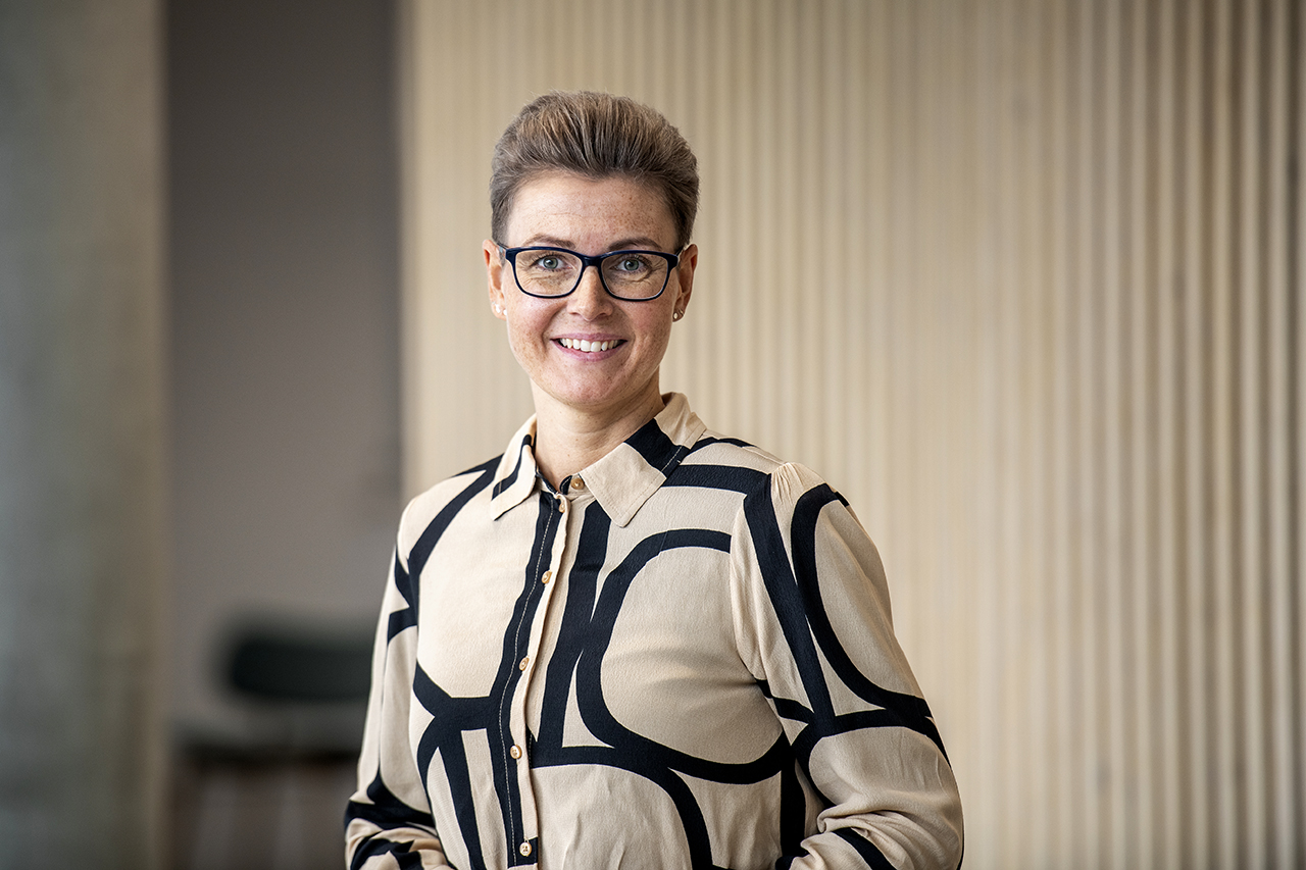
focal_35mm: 190
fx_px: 6891
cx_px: 653
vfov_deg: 7.2
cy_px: 435
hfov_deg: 10.8
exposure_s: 1/160
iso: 400
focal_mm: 190
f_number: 2.8
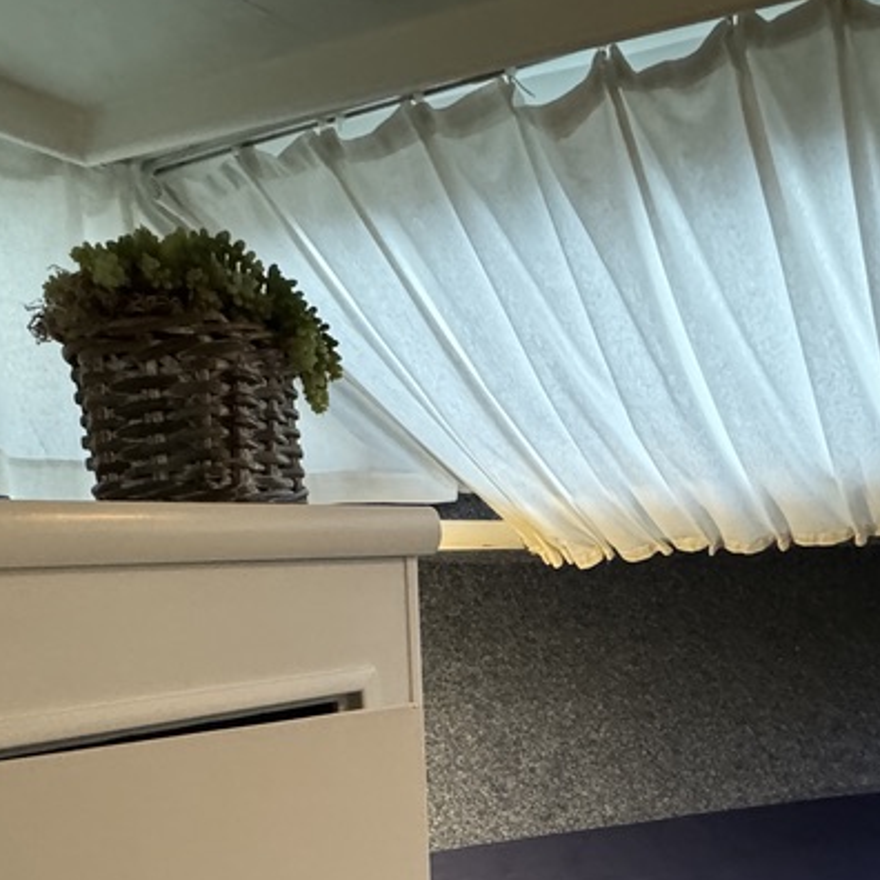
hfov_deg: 50.9
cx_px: 507
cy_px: 787
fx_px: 920
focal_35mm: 32
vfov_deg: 46.3
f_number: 2.2
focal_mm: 2.22
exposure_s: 1/60
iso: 1250
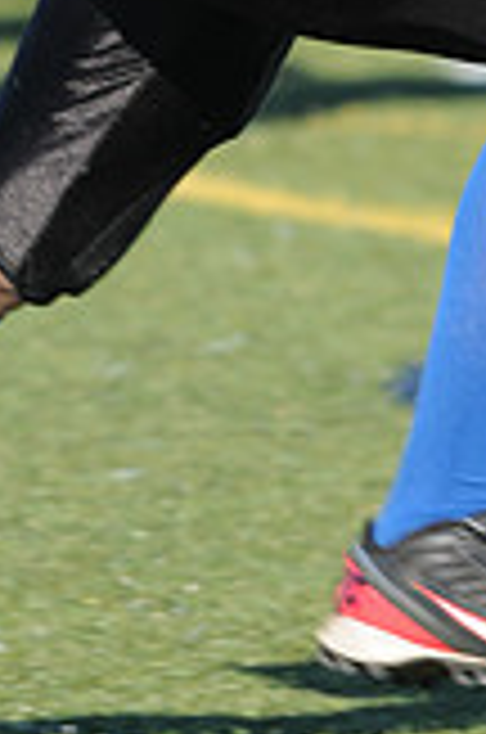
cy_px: -351
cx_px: 200
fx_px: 32617
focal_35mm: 1604
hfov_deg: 0.9
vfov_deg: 1.3
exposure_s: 1/500
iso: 200
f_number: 6.3
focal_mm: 300
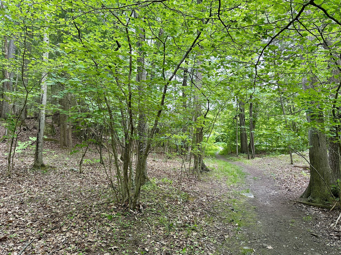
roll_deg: +2.5
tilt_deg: +1.6
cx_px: 170
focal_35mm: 24
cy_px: 128
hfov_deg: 71.6
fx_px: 236
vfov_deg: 56.8
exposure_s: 1/121
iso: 125
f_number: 1.78
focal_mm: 6.86
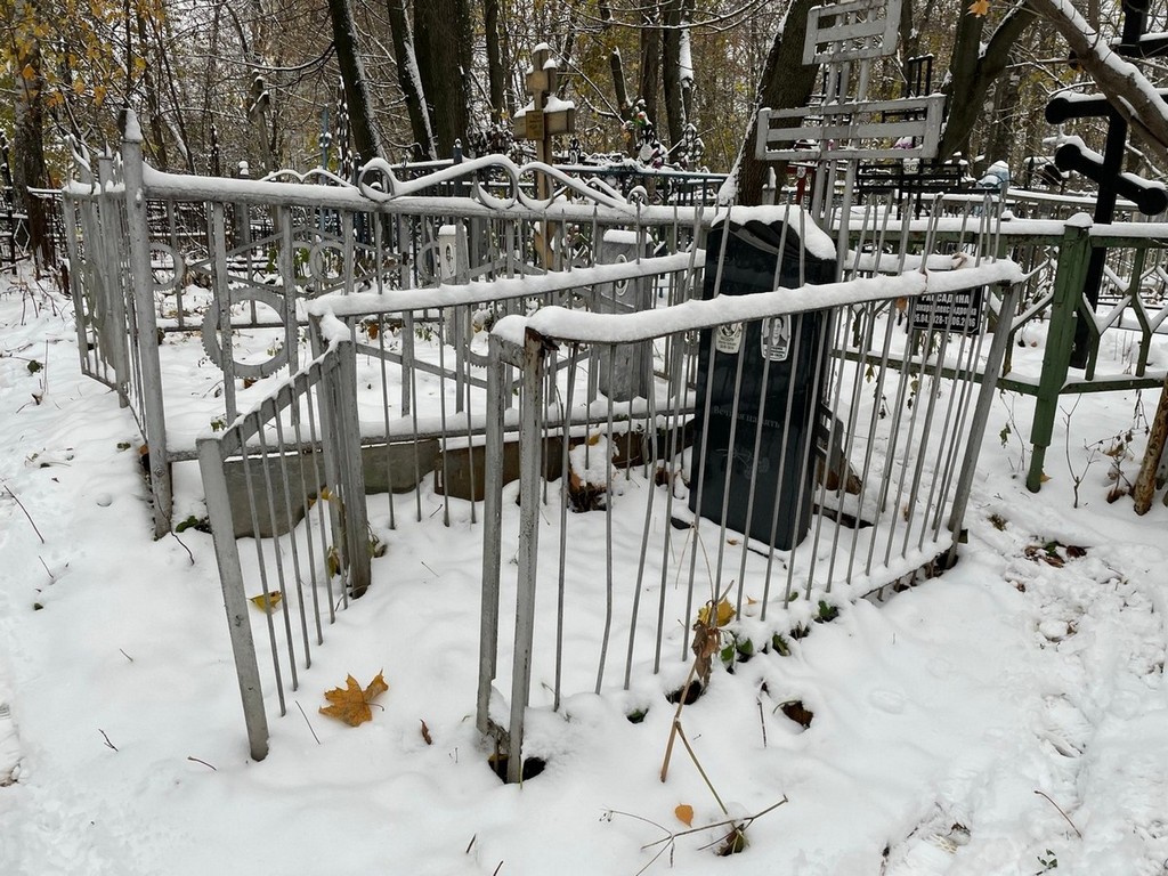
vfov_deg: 53.1
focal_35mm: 26
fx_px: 877
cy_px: 438
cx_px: 584
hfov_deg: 67.3
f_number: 1.6
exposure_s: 1/192
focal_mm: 4.2
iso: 32
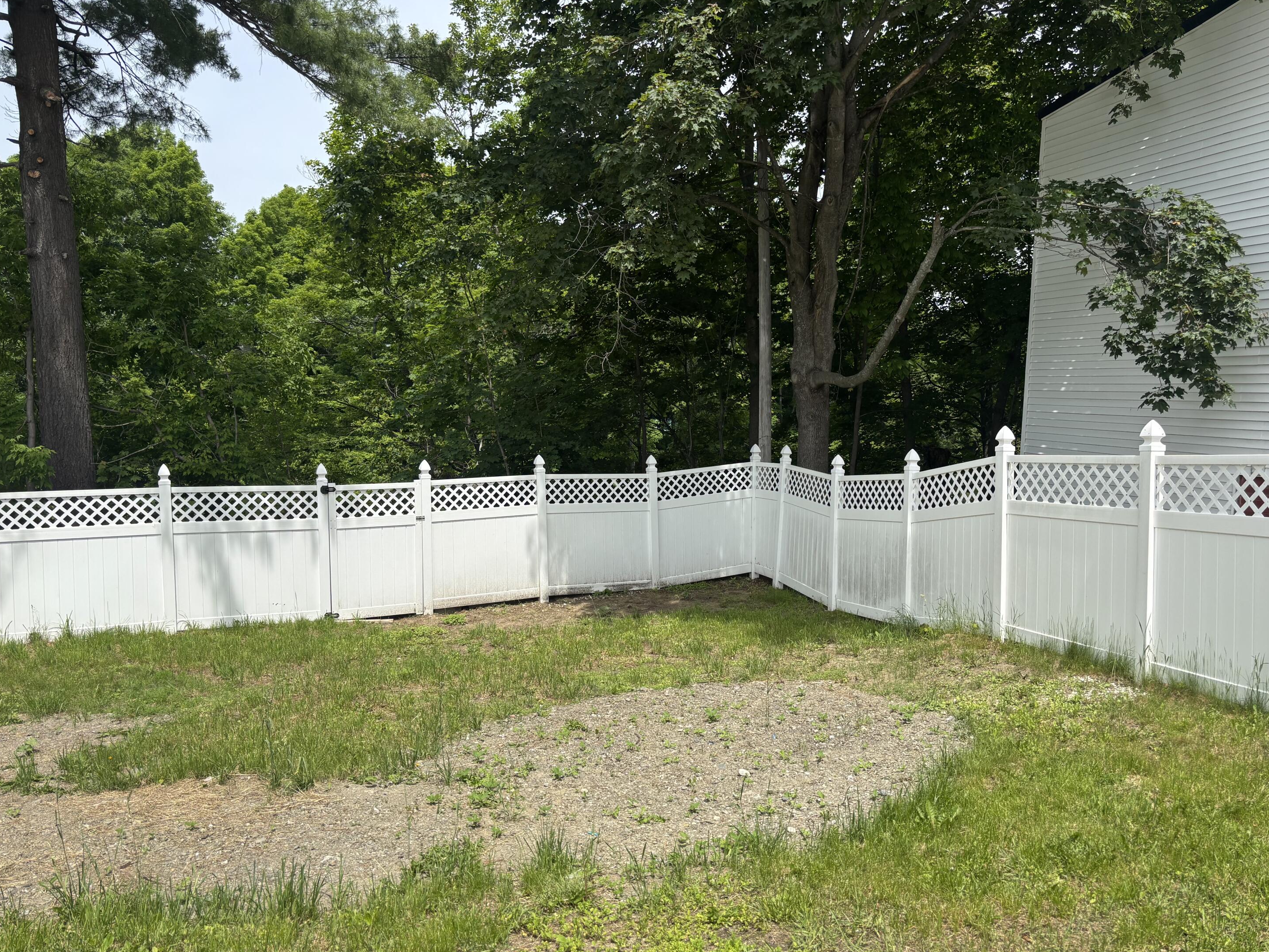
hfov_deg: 65.3
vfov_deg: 51.4
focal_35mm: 27
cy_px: 489
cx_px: 647
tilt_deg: -5.5
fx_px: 990
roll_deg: -1.4
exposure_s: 1/2513
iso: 50
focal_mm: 5.96
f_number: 1.6
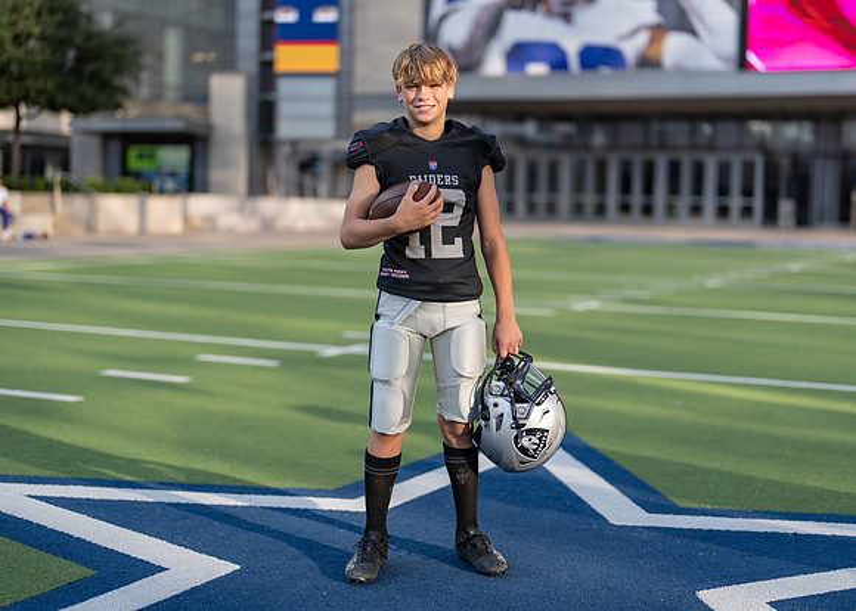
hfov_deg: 34.0
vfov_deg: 24.6
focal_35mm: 58
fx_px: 1399
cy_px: 310
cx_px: 475
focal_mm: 50
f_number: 1.2
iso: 100
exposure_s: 1/2500
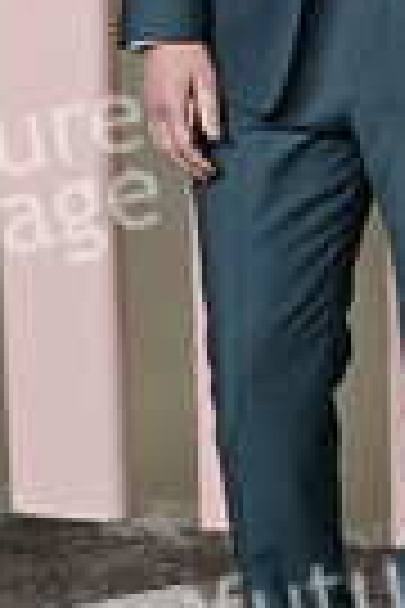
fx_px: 4286
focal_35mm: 254
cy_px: -23
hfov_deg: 5.4
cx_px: 418
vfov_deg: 8.1
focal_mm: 86
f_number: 8
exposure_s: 1/200
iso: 400
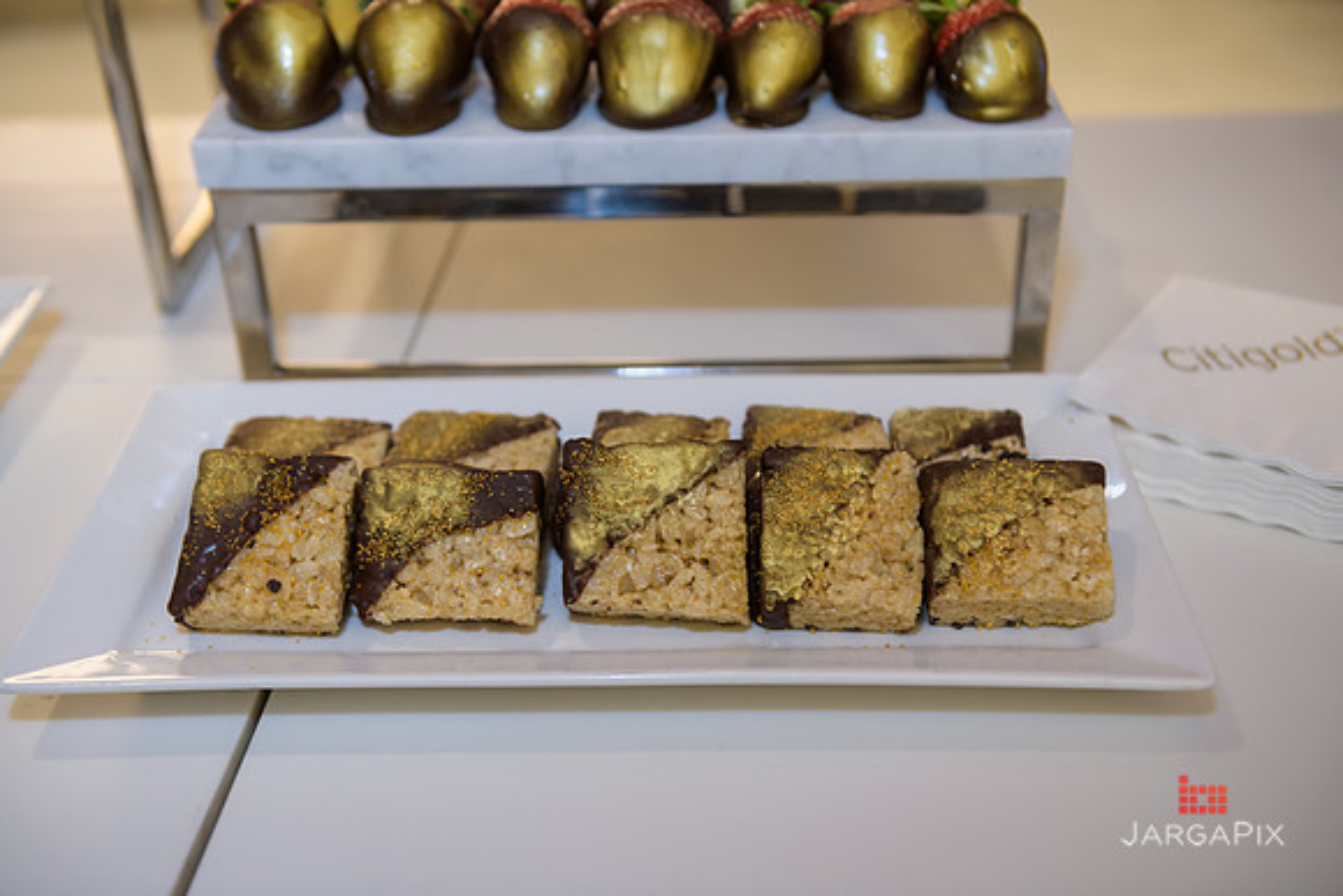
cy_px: 448
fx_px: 1567
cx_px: 672
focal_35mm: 42
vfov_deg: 31.9
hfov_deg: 46.4
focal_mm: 42
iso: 400
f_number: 3.2
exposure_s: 1/125
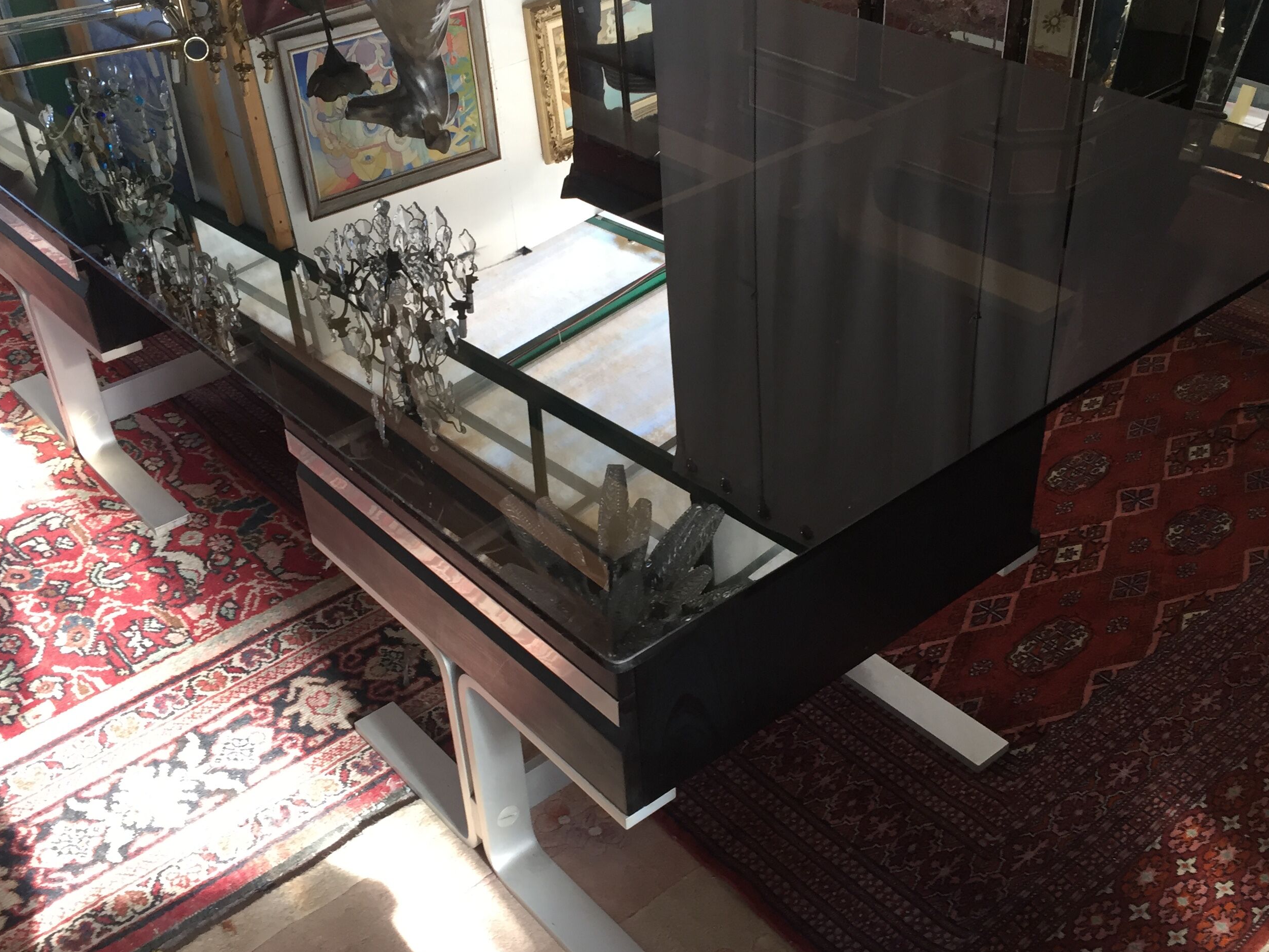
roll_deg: +2.2
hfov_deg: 49.0
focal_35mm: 38
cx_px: 663
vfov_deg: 37.7
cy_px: 507
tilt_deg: -36.2
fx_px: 1393
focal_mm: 4.15
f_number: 2.2
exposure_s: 1/33
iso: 40
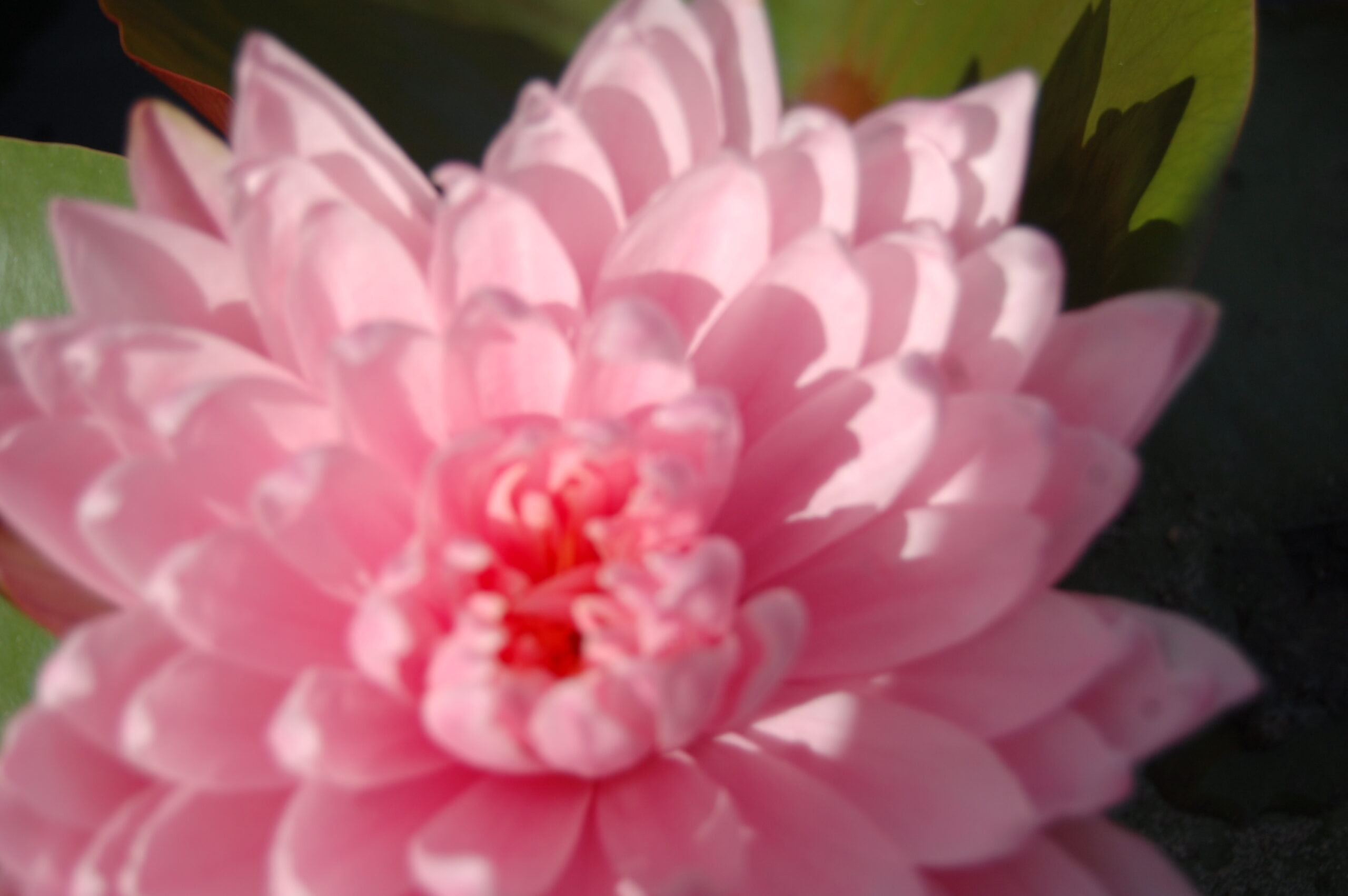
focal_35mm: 72
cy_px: 448
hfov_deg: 28.1
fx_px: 2694
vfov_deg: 18.9
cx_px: 674
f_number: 5.6
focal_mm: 48
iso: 200
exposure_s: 1/1250
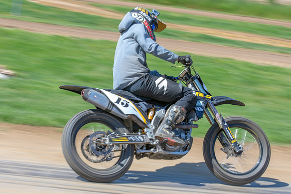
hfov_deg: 17.0
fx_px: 974
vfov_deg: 11.4
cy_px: 97
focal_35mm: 120
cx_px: 146
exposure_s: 1/160
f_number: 8
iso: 200
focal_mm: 70
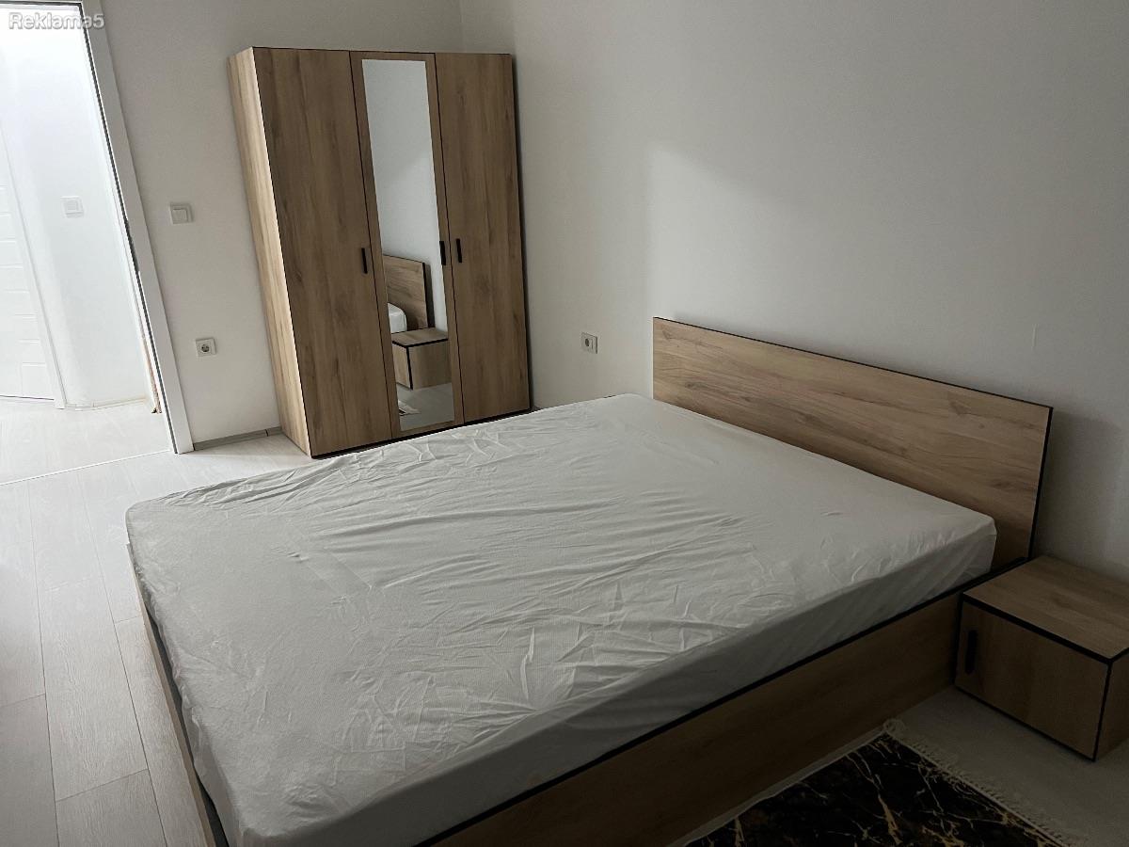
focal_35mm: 26
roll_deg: +2.6
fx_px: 848
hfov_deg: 67.3
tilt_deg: -18.2
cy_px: 424
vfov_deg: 53.1
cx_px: 564
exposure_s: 1/50
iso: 500
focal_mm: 5.7
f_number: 1.5
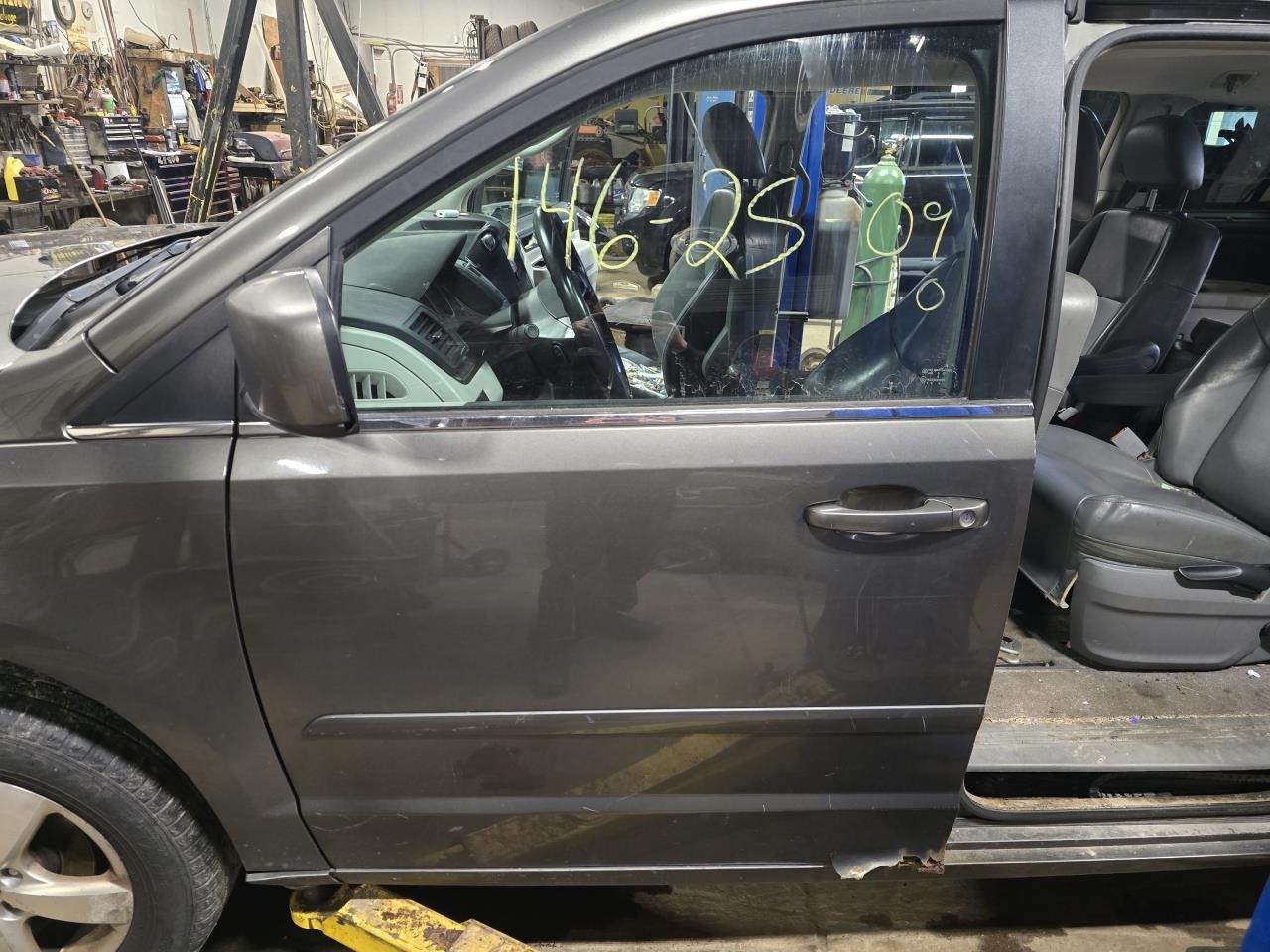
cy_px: 476
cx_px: 635
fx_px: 844
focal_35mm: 23
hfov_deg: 73.9
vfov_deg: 58.9
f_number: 1.7
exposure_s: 1/60
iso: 1000
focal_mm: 6.3
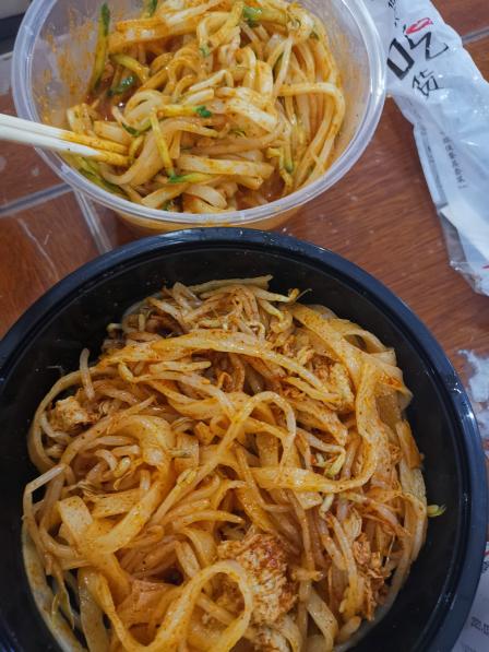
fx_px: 508
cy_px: 326
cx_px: 244
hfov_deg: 51.4
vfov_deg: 65.3
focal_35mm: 27
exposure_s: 1/33.3
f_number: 1.8
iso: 640
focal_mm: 4.75
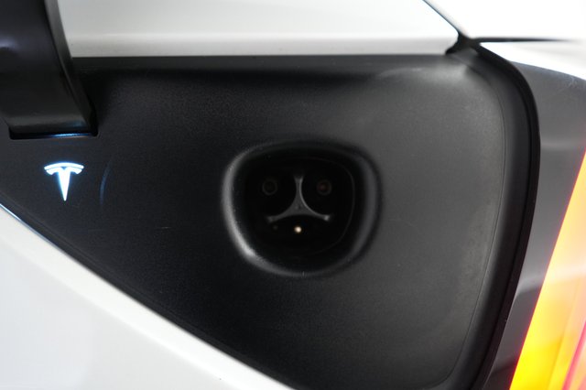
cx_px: 293
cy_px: 195
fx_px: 407
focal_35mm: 25
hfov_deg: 71.5
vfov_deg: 51.2
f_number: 2.8
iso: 2000
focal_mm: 25
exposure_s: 1/60
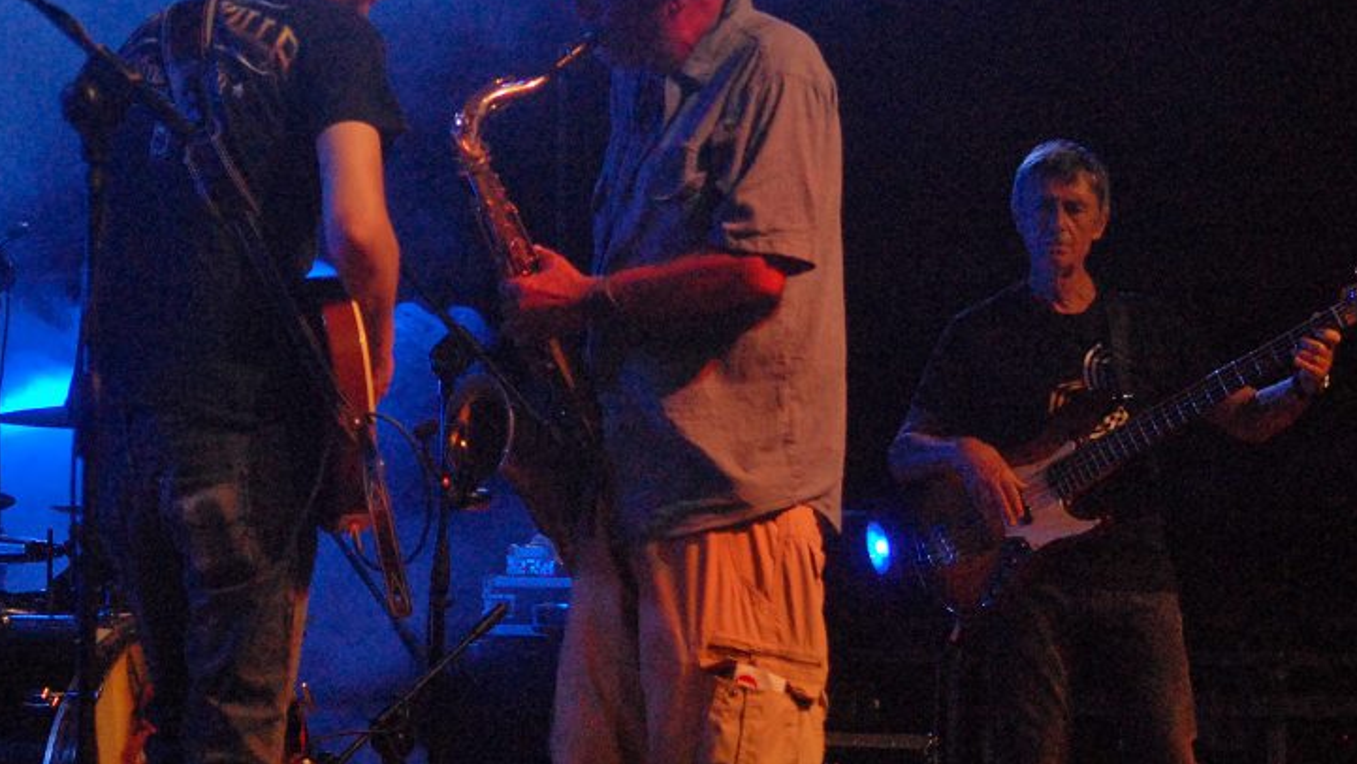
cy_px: 232
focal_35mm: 156
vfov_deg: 7.8
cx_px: 459
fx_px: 5615
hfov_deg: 13.8
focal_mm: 70
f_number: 5
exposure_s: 1/160
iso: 1600
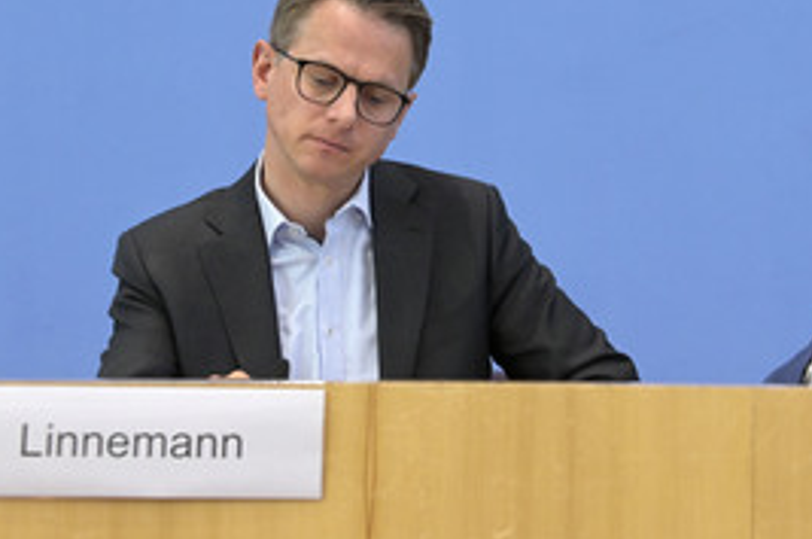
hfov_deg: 21.6
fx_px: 2094
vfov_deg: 14.6
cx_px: 668
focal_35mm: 93
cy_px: 152
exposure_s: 1/500
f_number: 6.3
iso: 4000
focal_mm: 55
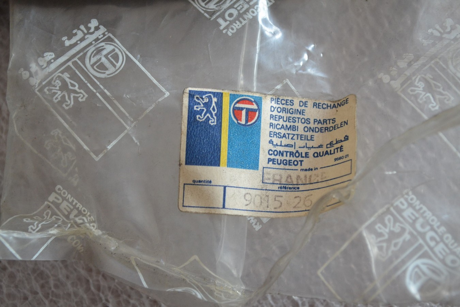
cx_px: 230
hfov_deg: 31.9
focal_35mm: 63
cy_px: 154
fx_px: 805
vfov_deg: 21.6
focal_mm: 42
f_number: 5.3
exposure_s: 1/60
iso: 1100
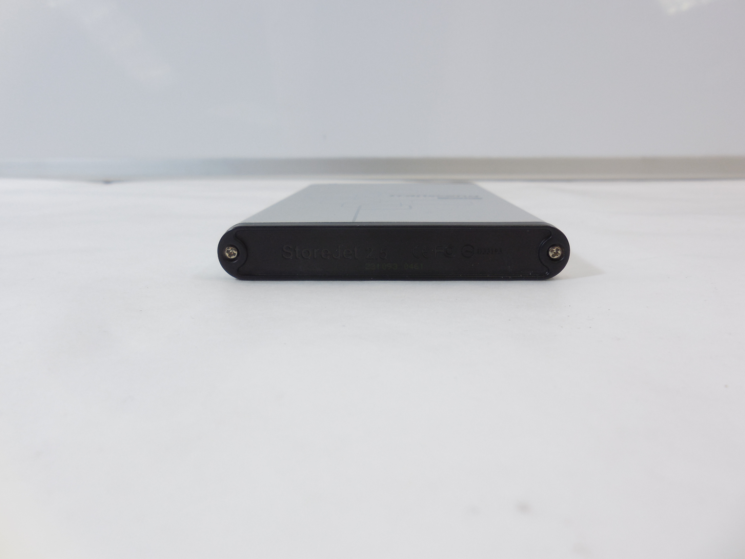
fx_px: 560
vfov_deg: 53.1
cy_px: 280
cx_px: 372
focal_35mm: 26
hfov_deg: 67.3
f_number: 3.5
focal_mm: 4.6
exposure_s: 1/40
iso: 125
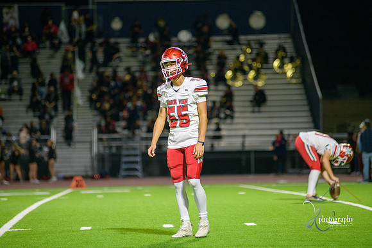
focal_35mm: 200
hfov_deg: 10.3
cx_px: 186
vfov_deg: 6.9
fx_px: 2067
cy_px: 124
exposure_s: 1/320
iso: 2000
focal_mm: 200
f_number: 2.8
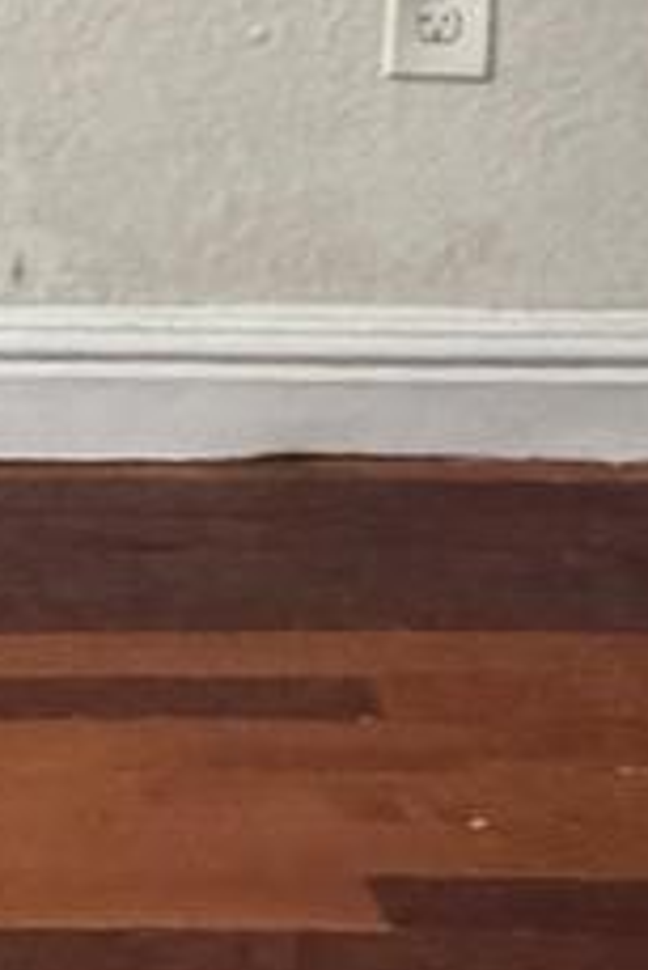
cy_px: -862
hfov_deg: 9.8
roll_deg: -1.9
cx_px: -642
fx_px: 3504
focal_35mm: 130
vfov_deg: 13.8
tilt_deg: -6.6
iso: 250
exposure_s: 1/60
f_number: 2.2
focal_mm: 2.22
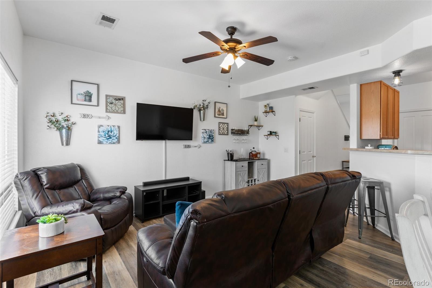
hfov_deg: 93.3
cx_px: 216
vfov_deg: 70.4
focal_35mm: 17
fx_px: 204
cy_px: 144
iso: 100
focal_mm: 17
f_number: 8
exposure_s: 1
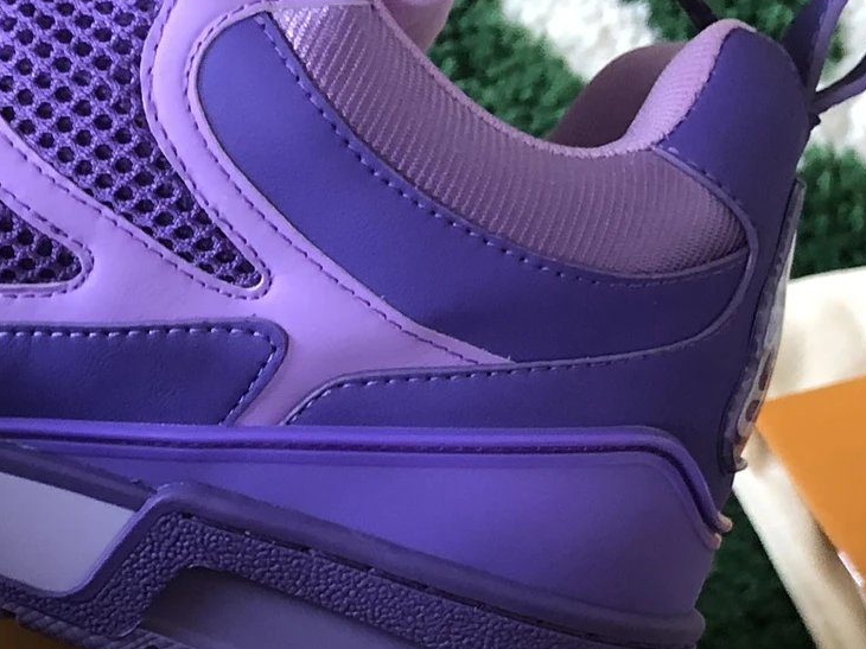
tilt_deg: -56.2
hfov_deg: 18.5
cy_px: 577
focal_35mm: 98
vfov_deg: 14.9
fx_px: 2451
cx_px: -289
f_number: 1.8
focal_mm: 4
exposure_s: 1/15
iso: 80
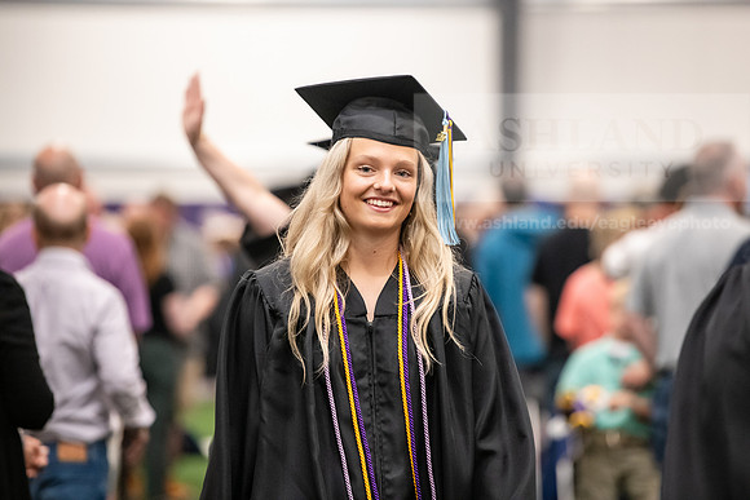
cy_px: 250
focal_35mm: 185
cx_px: 375
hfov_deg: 11.1
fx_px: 3855
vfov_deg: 7.4
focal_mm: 185
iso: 3200
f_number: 3.2
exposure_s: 1/200
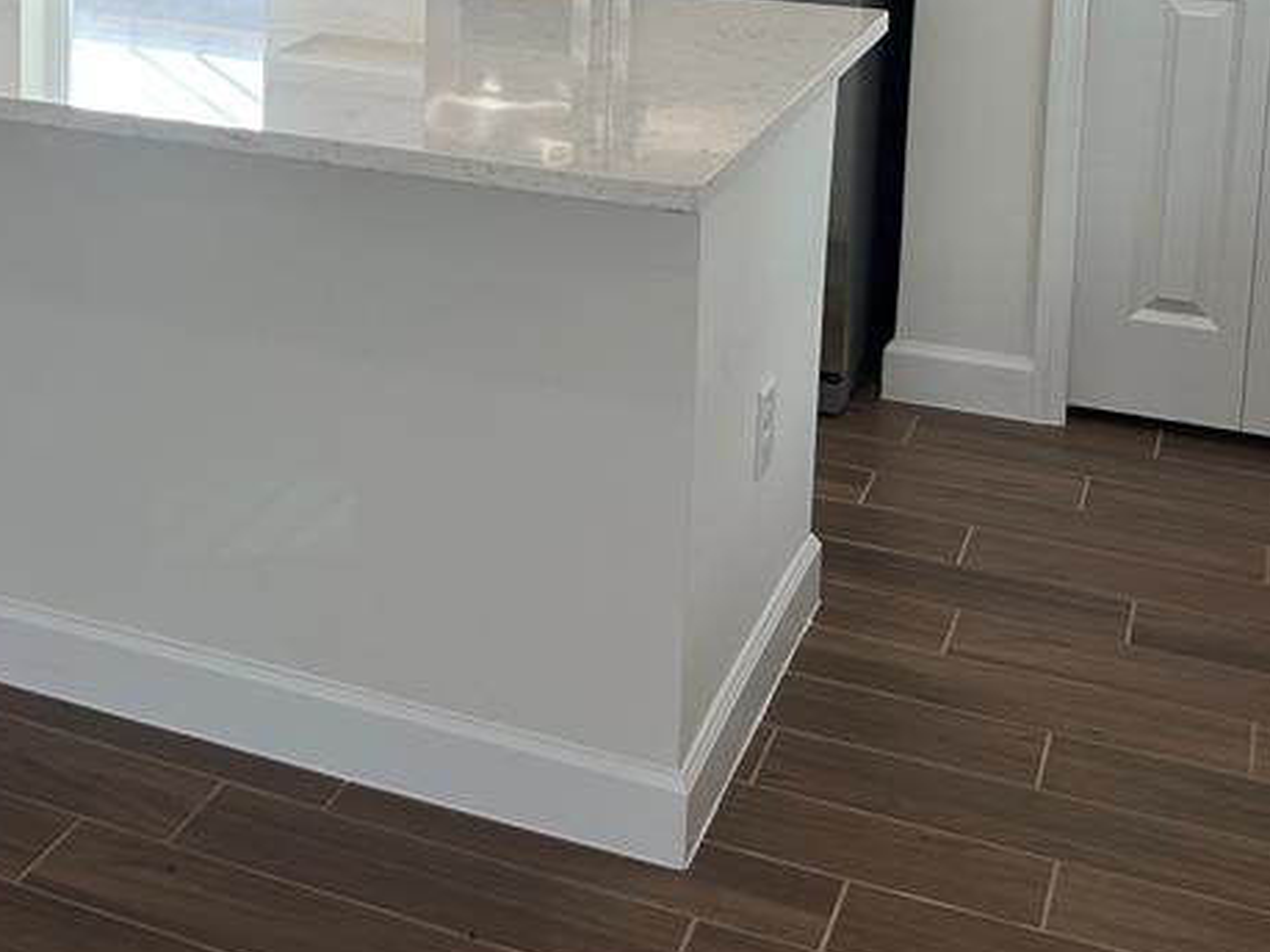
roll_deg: -0.2
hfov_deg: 32.2
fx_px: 2127
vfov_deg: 23.8
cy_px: -72
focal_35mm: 58
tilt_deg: -8.0
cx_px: 230
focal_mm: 5.7
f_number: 1.5
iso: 50
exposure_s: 1/493
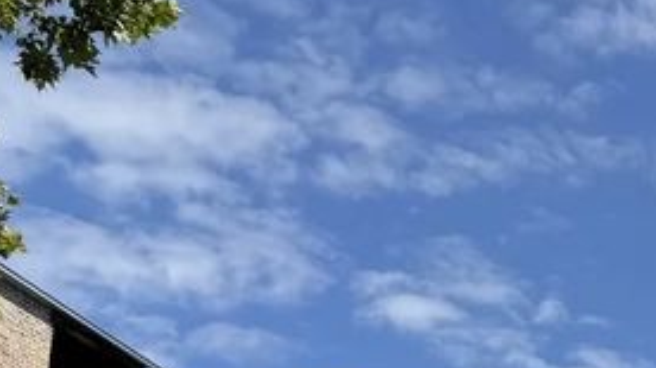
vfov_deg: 11.0
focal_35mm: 97
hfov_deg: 18.4
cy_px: 814
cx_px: 1091
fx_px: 1687
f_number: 1.78
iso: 80
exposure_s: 1/4975
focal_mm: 6.76
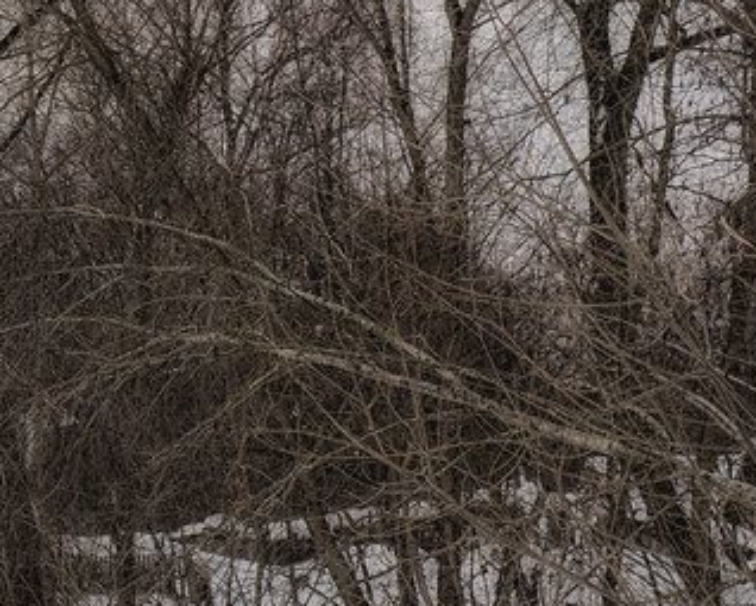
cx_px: -269
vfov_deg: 11.2
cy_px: 367
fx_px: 3091
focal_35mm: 138
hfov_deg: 13.4
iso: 250
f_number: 8
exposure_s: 1/80
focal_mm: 25
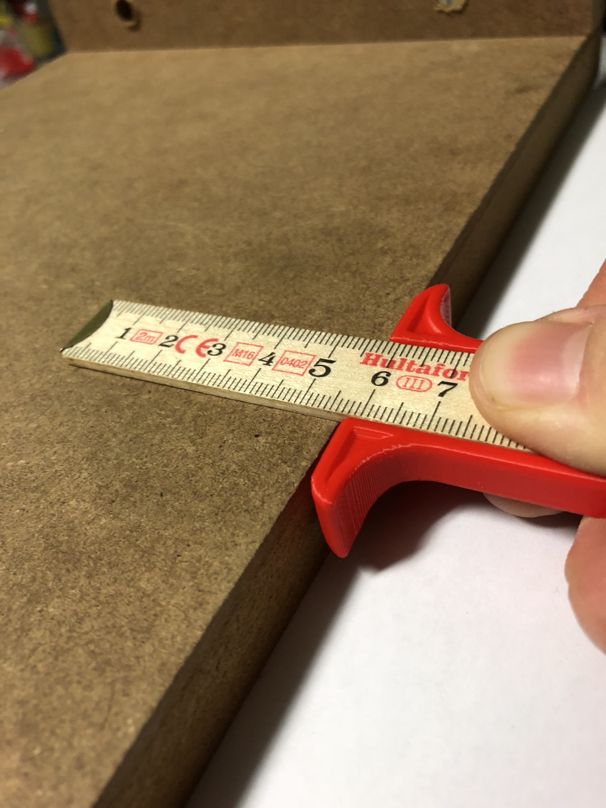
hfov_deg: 48.2
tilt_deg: -47.4
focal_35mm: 29
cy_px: 404
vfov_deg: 61.7
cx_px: 303
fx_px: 677
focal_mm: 3.99
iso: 100
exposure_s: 1/17
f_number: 1.8
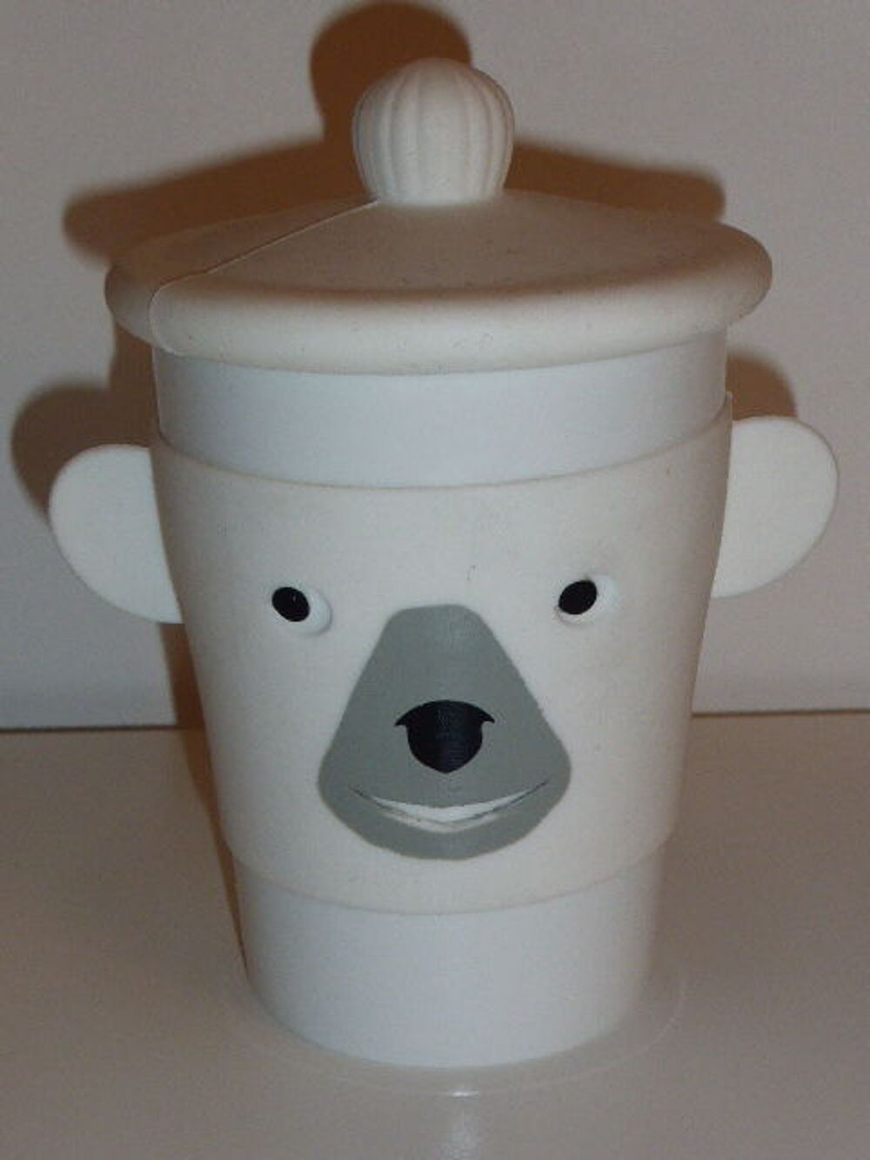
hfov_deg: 21.3
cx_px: 435
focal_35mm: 69
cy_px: 580
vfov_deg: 28.2
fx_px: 2312
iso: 320
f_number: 4.9
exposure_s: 1/60
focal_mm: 11.7
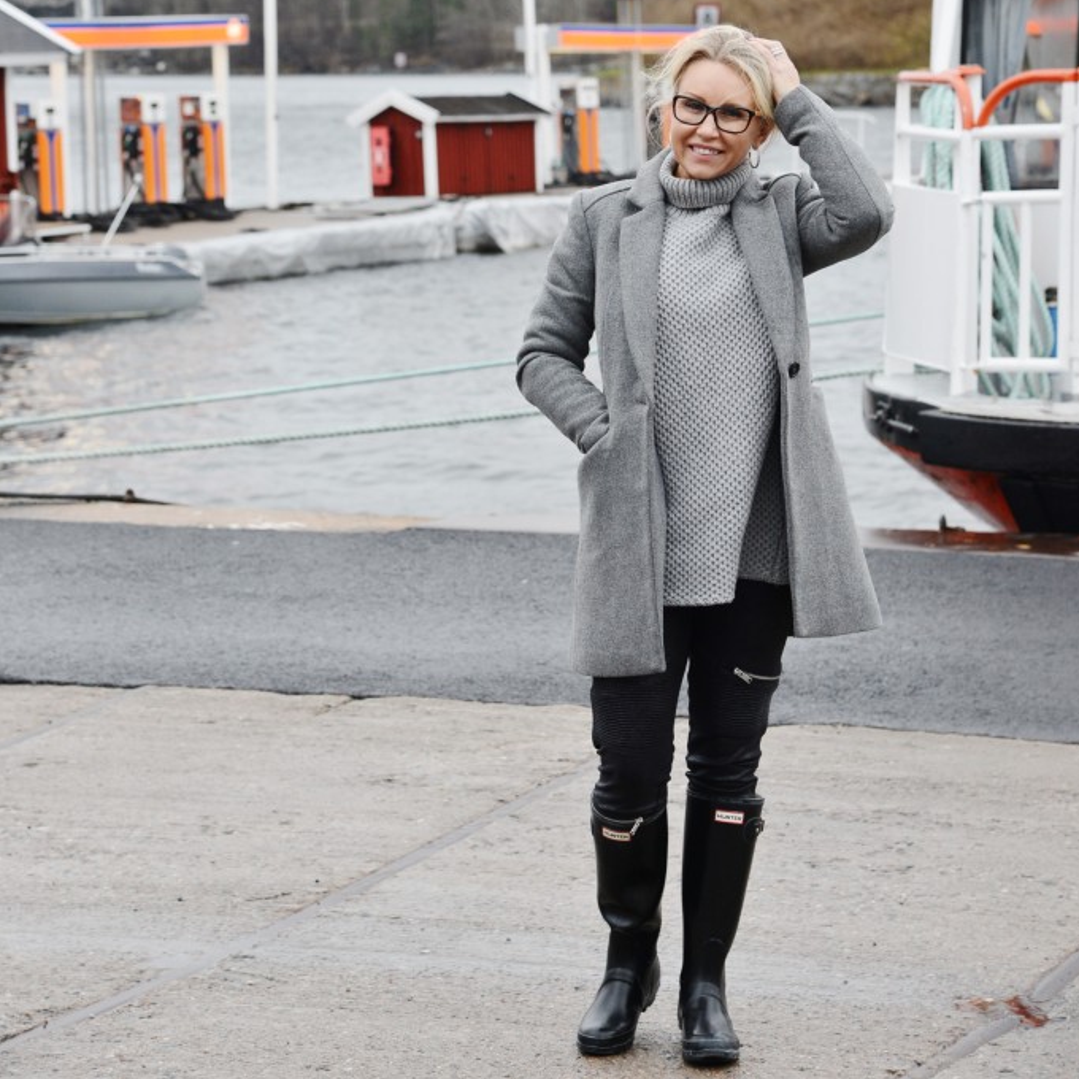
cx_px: 541
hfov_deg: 16.6
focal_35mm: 105
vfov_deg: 16.5
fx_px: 3703
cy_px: 319
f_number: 5.6
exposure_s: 1/60
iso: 800
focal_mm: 82
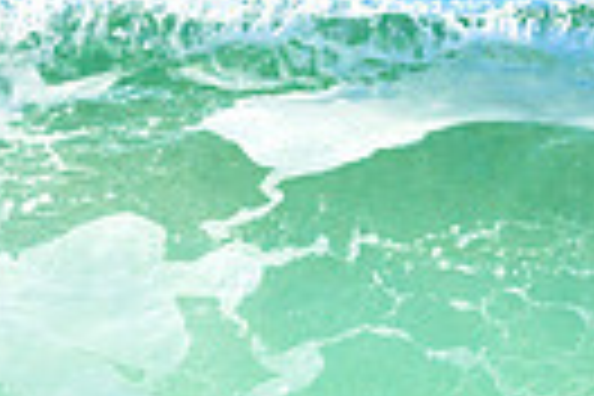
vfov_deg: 0.4
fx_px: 57976
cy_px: 497
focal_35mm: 3514
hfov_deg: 0.6
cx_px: 117
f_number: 6.3
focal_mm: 800
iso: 500
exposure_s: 1/2000
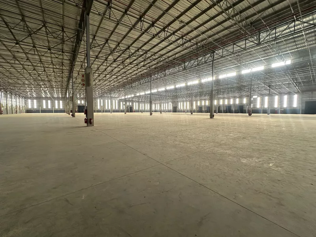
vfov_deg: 85.7
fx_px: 128
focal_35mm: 14
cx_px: 158
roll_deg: +0.2
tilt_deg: -3.6
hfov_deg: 102.1
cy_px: 118
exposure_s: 1/99
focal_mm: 2.22
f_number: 2.2
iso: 80
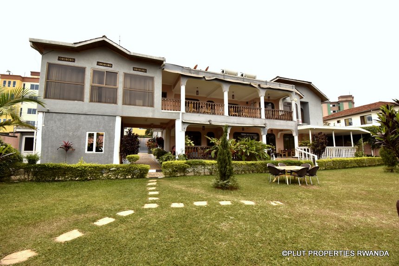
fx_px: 166
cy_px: 133
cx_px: 200
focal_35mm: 15
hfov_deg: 100.4
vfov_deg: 77.4
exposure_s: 1/400
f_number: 8
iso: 250
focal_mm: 10
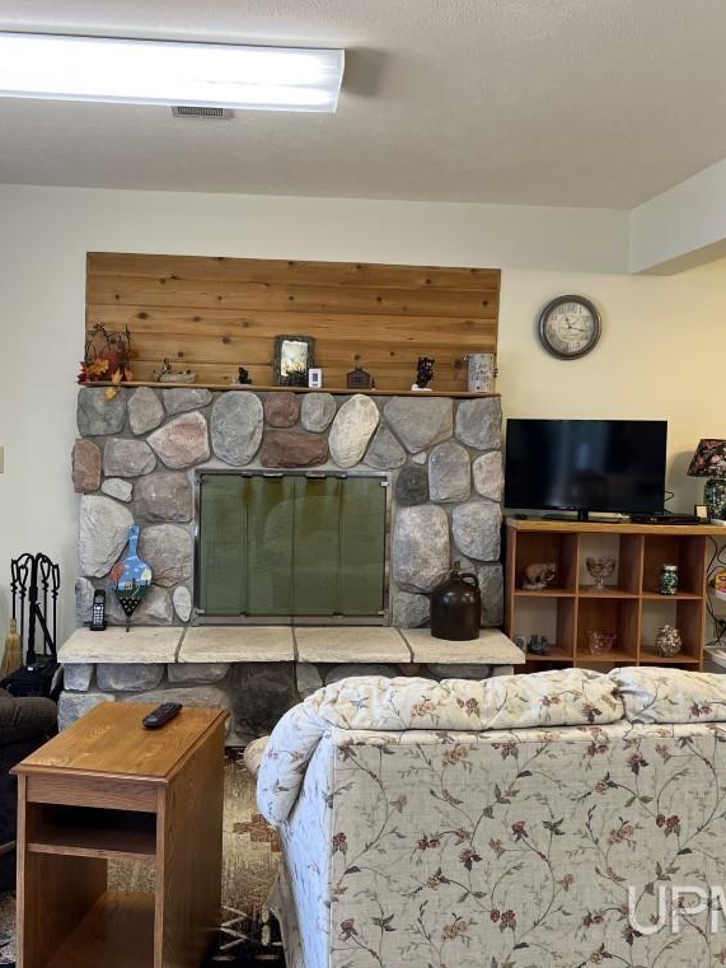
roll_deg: -2.4
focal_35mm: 35
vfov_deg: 52.6
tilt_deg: -3.7
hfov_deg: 40.7
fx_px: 978
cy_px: 485
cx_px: 328
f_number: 1.6
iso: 100
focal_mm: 5.1
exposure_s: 1/120
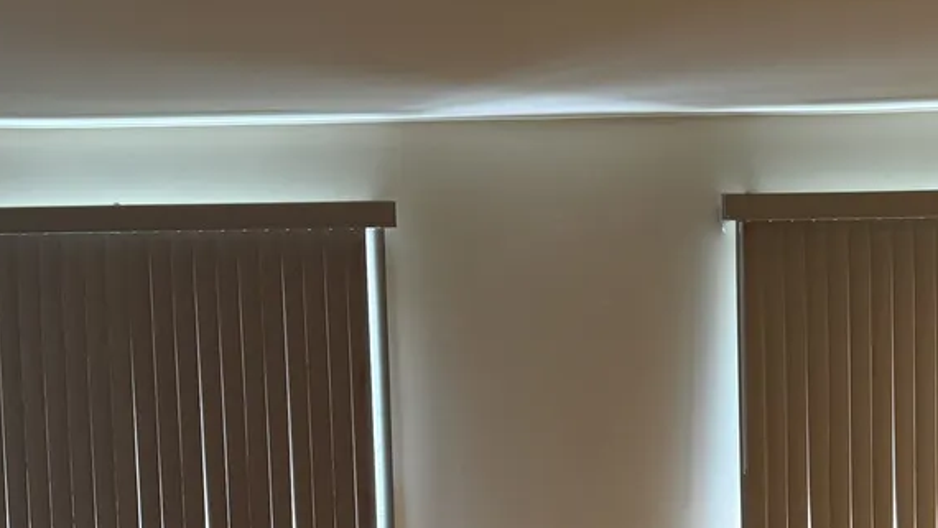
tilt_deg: -3.1
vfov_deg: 17.5
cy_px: 623
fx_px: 1642
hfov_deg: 31.5
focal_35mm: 66
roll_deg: +0.6
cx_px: 662
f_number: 1.78
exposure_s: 1/60
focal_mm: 6.76
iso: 200
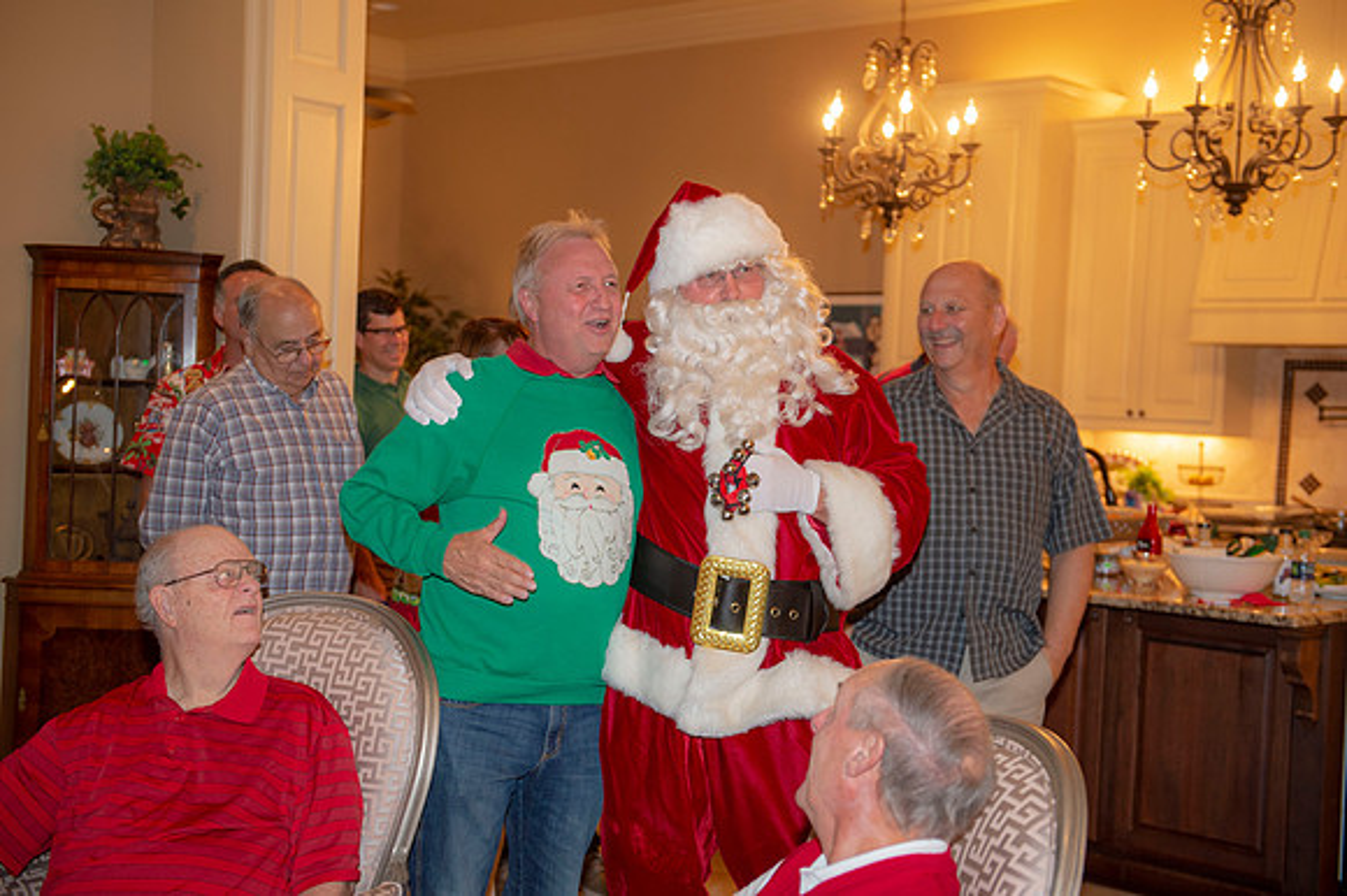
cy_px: 448
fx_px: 1870
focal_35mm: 50
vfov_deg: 27.0
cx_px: 674
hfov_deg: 39.6
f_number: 3.5
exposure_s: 1/60
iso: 800
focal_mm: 50
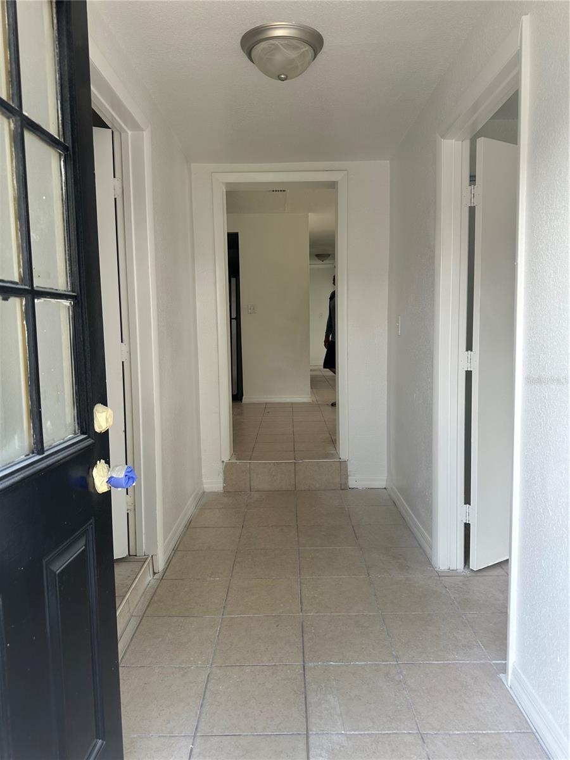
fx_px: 527
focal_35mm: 24
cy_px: 380
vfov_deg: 71.6
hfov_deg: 56.8
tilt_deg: -3.3
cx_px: 285
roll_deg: -0.1
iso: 64
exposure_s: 1/121
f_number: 1.78
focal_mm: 6.86
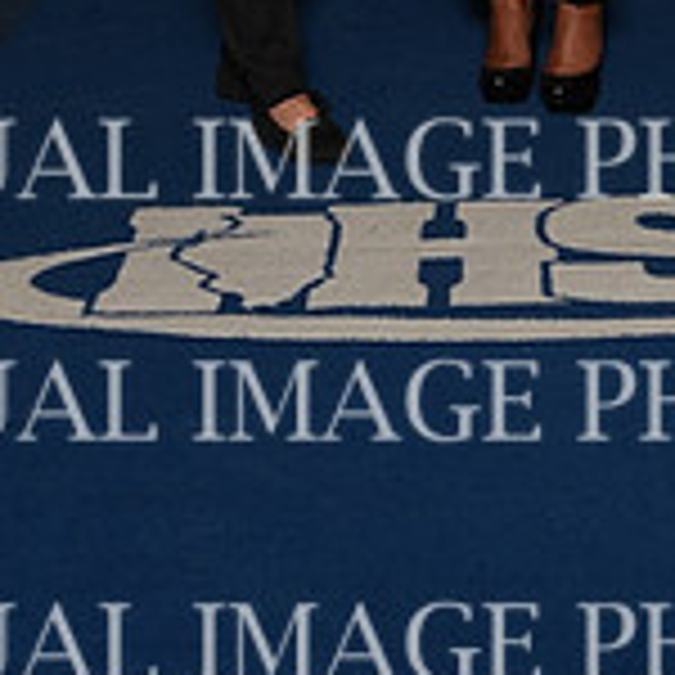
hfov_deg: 14.7
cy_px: -446
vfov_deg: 13.6
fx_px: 2603
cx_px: 547
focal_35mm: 118
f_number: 8
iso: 800
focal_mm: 24
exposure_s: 1/125
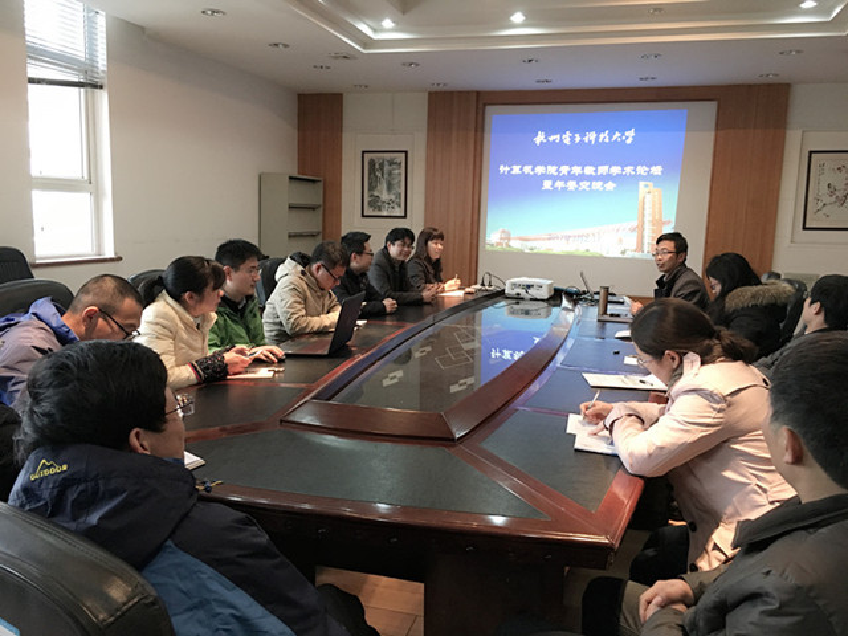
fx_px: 710
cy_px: 318
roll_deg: -2.7
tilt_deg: -8.0
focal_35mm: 29
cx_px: 424
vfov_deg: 48.2
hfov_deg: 61.7
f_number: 2.2
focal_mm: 4.15
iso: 160
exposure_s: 1/33
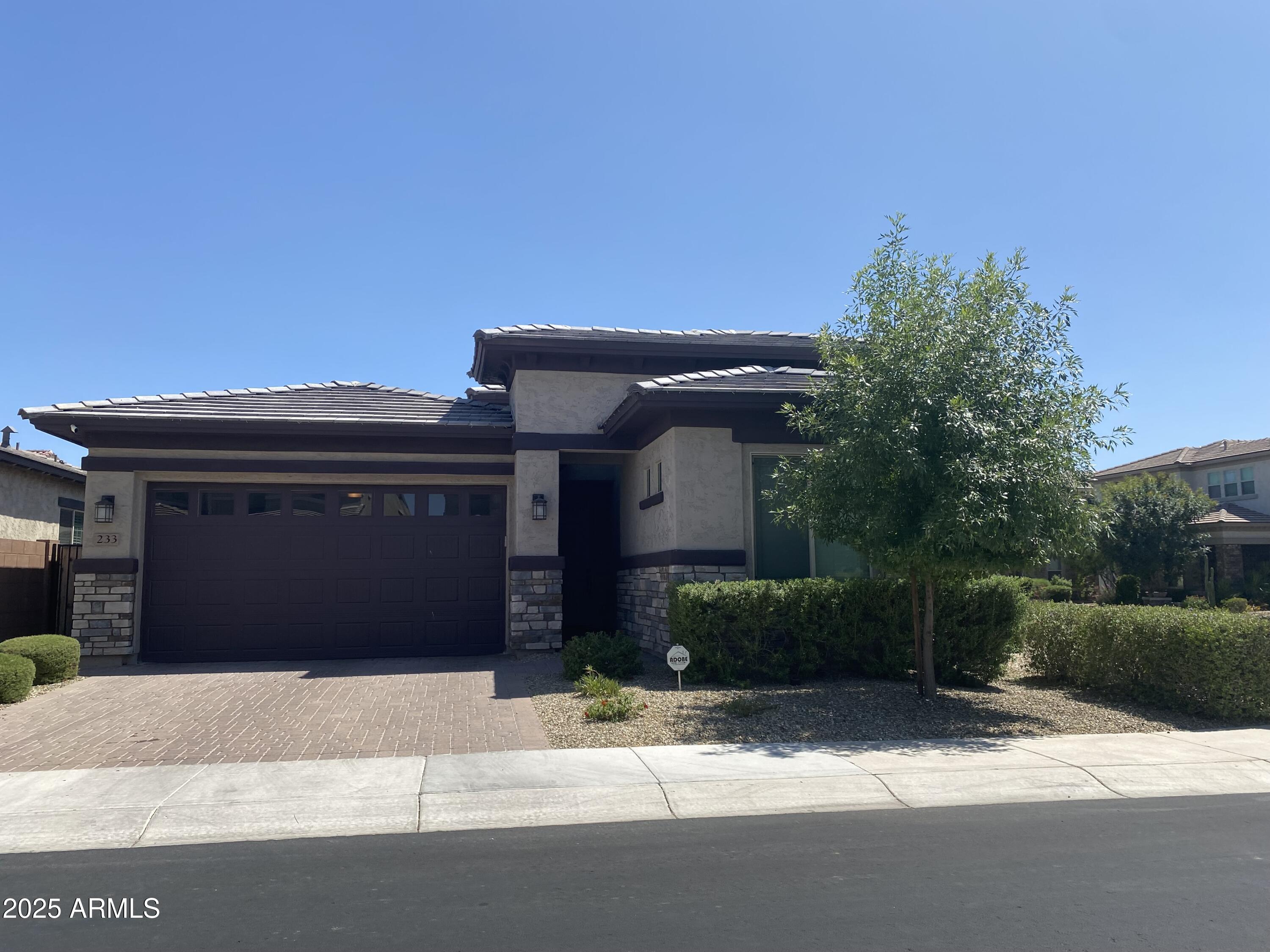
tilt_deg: +6.7
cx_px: 635
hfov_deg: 67.3
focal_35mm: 26
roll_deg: -1.0
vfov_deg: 53.1
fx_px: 954
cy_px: 476
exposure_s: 1/2967
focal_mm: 4.25
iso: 32
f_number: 1.8
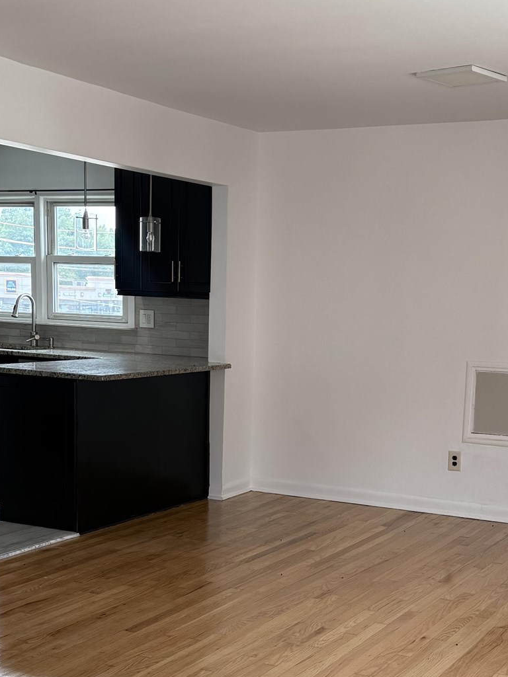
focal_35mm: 54
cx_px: 290
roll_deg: -1.7
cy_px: 462
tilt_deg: -9.2
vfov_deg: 35.1
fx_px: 1057
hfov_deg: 27.0
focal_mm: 6.76
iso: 125
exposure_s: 1/210
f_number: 1.78
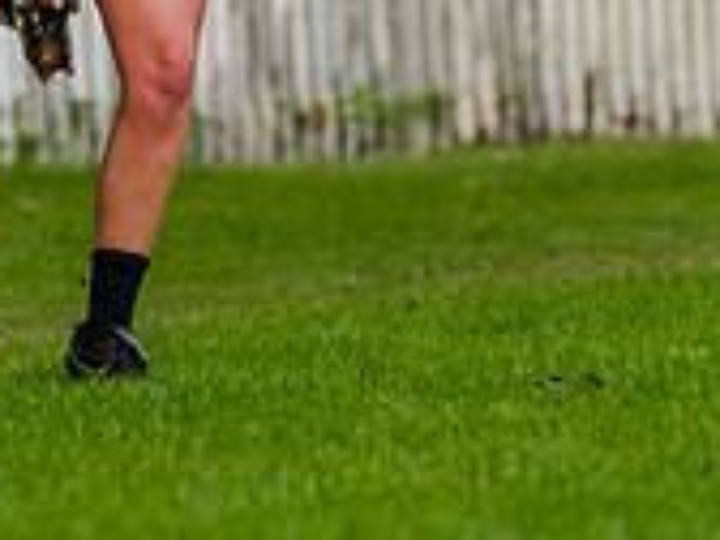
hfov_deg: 1.1
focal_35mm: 1770
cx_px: 102
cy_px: 96
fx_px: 36815
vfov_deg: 0.8
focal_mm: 420
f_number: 5
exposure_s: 1/1600
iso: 800
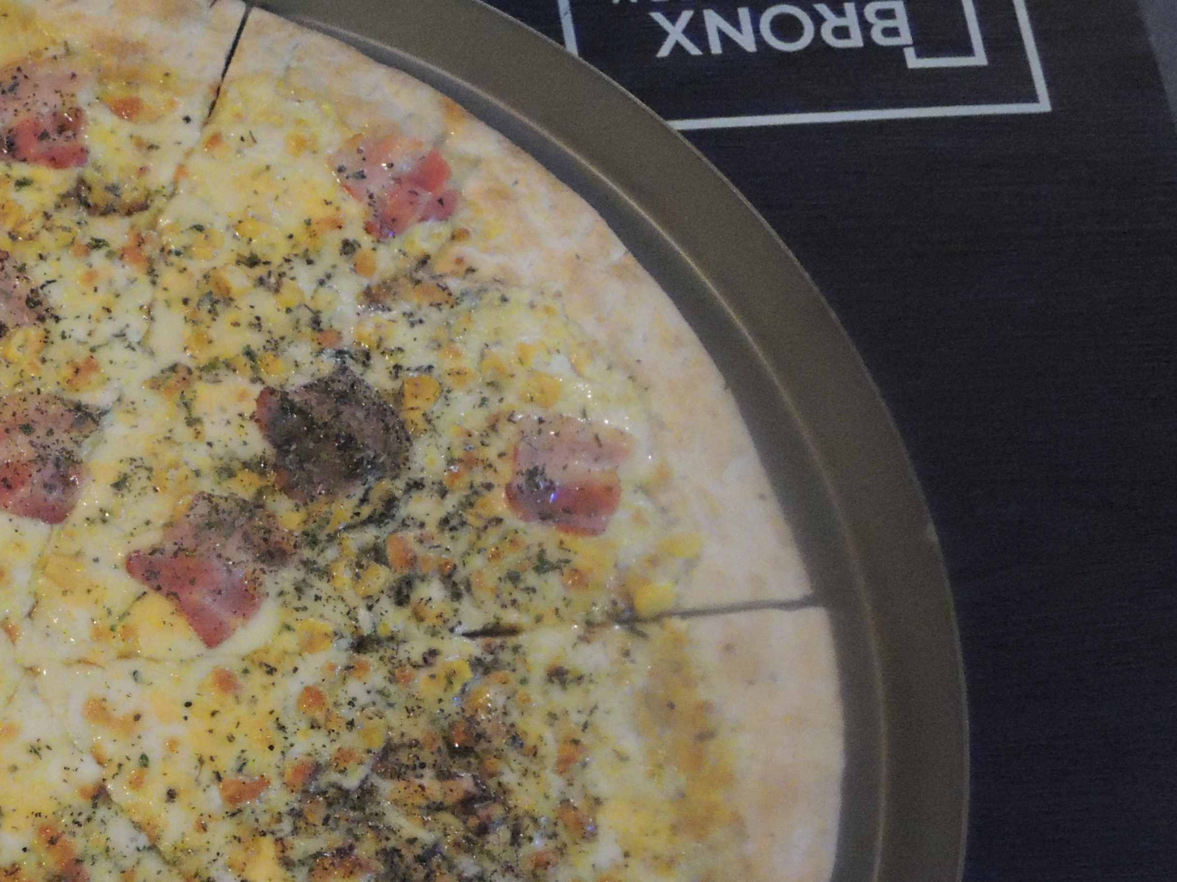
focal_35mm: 45
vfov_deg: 31.3
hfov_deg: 39.0
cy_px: 720
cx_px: 109
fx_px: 1530
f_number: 2.8
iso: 1600
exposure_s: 1/40
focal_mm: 4.3
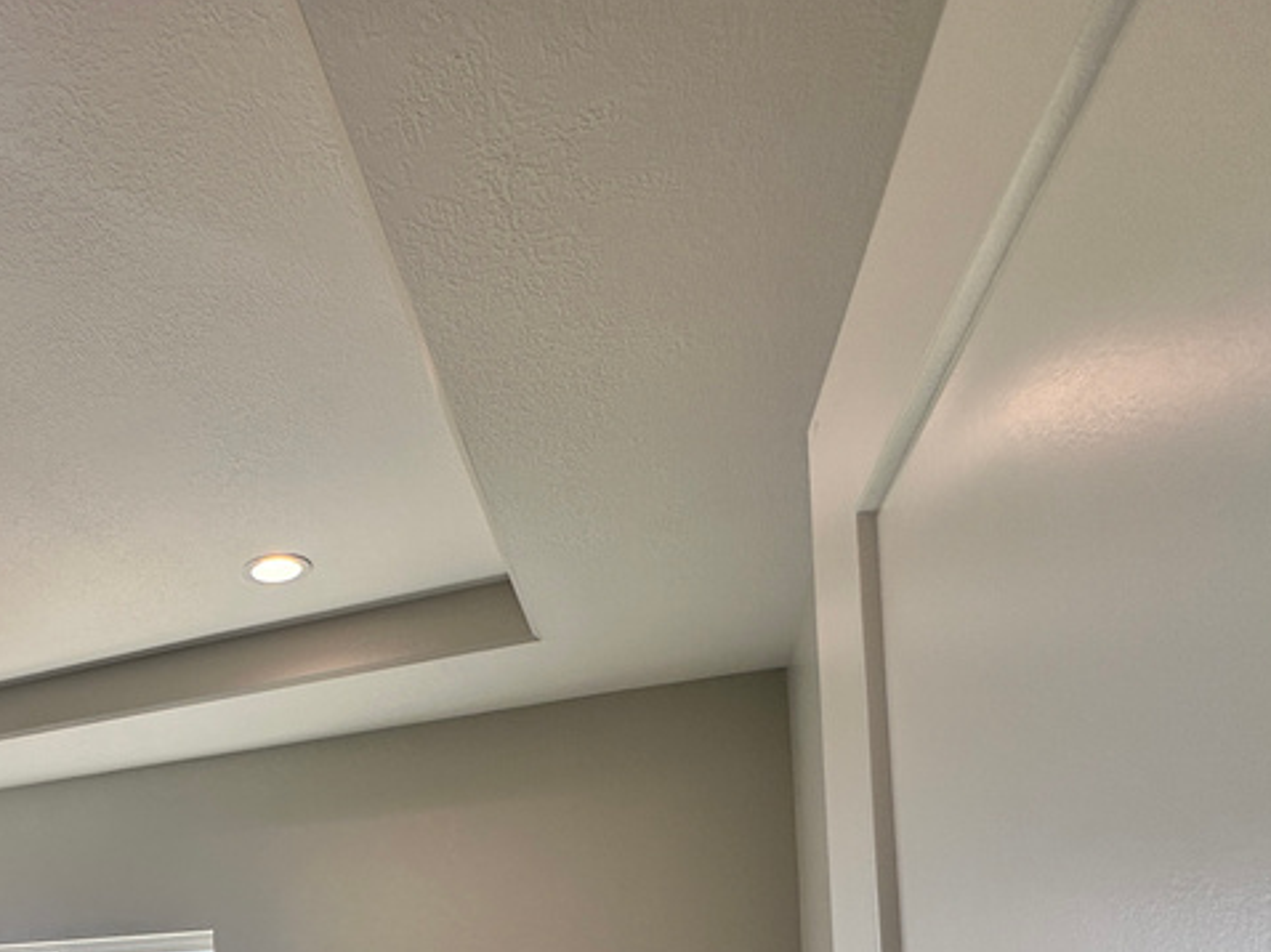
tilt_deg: +4.4
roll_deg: +0.2
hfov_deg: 51.2
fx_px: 1101
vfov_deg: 40.1
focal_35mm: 30
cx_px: 72
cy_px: 984
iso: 40
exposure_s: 1/174
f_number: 2.2
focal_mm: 2.22
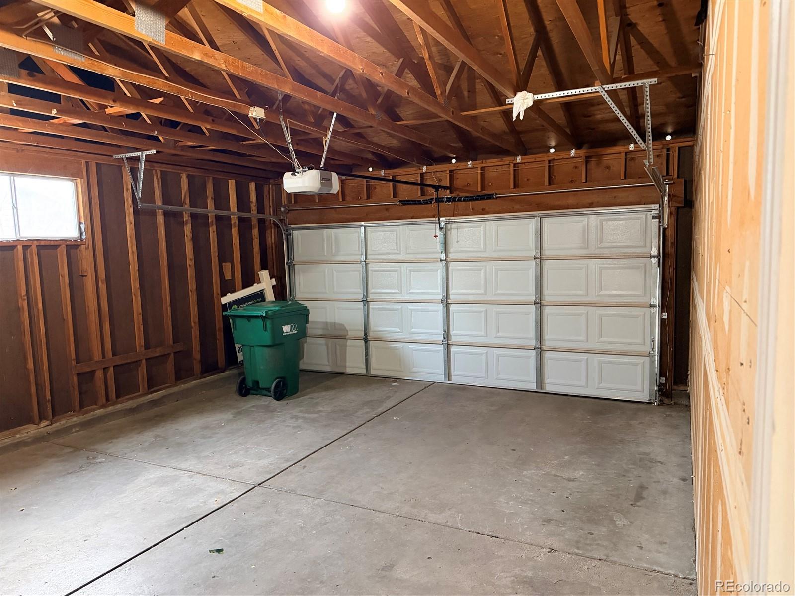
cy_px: 298
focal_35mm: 24
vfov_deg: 56.8
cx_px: 398
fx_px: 551
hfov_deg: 71.6
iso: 1000
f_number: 1.78
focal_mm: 6.76
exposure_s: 1/40
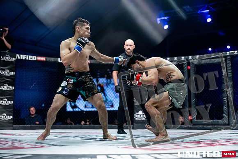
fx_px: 331
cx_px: 119
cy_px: 80
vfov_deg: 27.0
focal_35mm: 50
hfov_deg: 39.6
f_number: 2
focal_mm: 50
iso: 3200
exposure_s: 1/1250
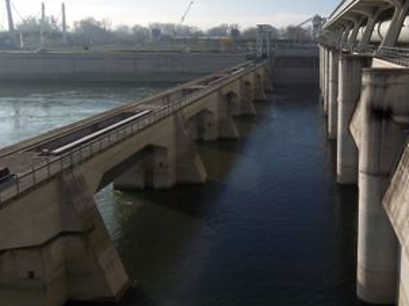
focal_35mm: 39
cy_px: 97
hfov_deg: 45.7
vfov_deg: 36.3
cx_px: 321
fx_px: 460
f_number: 5.6
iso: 64
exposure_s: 1/400
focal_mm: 3.8
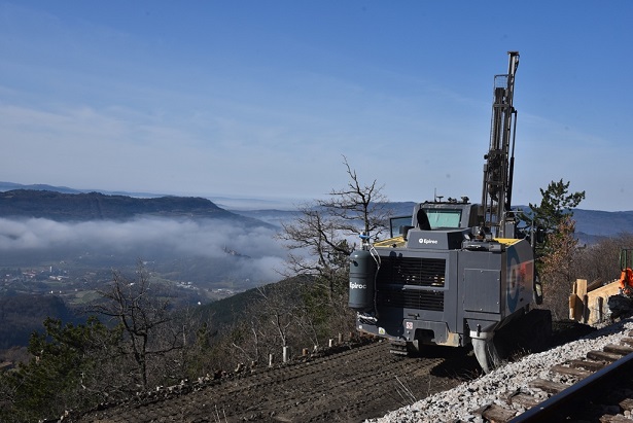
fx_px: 669
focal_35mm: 38
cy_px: 212
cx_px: 316
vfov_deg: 35.1
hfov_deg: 50.7
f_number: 11
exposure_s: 1/500
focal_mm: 38
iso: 200
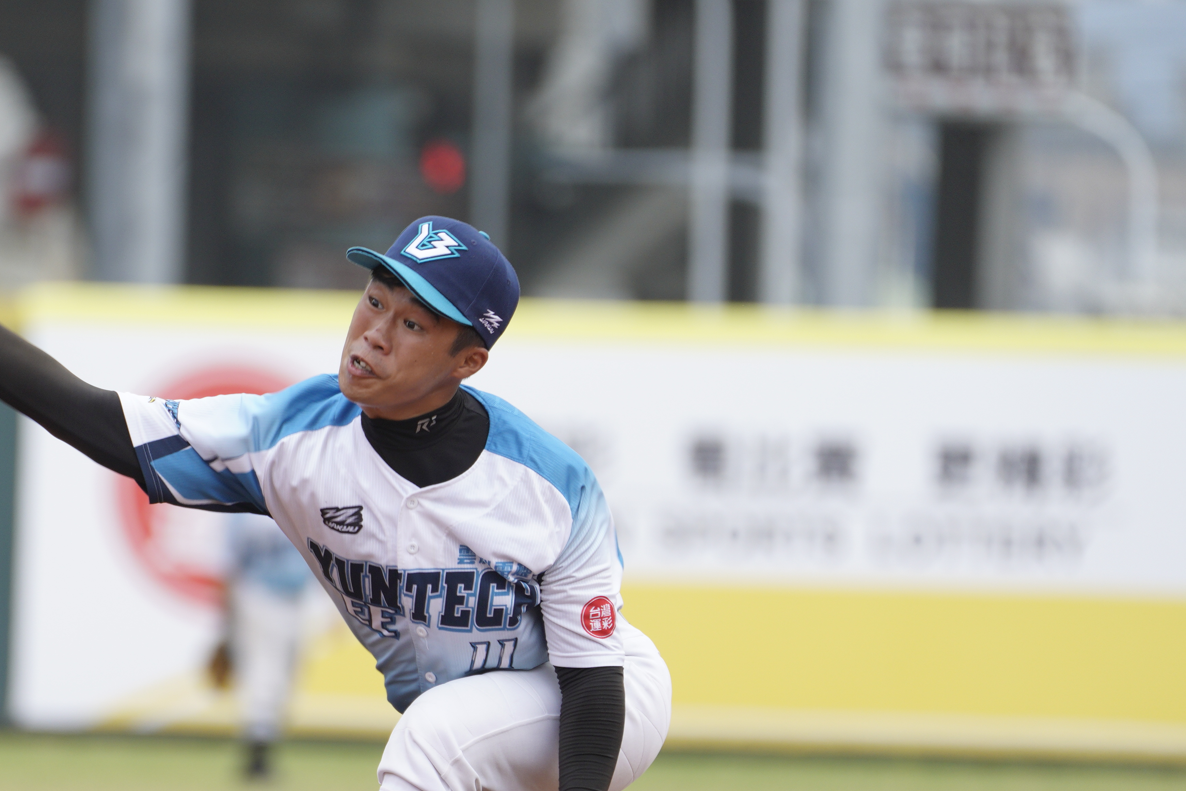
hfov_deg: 3.0
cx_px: 356
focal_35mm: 689
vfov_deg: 2.0
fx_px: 22697
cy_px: 555
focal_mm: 400
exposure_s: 1/800
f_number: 5.6
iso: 320
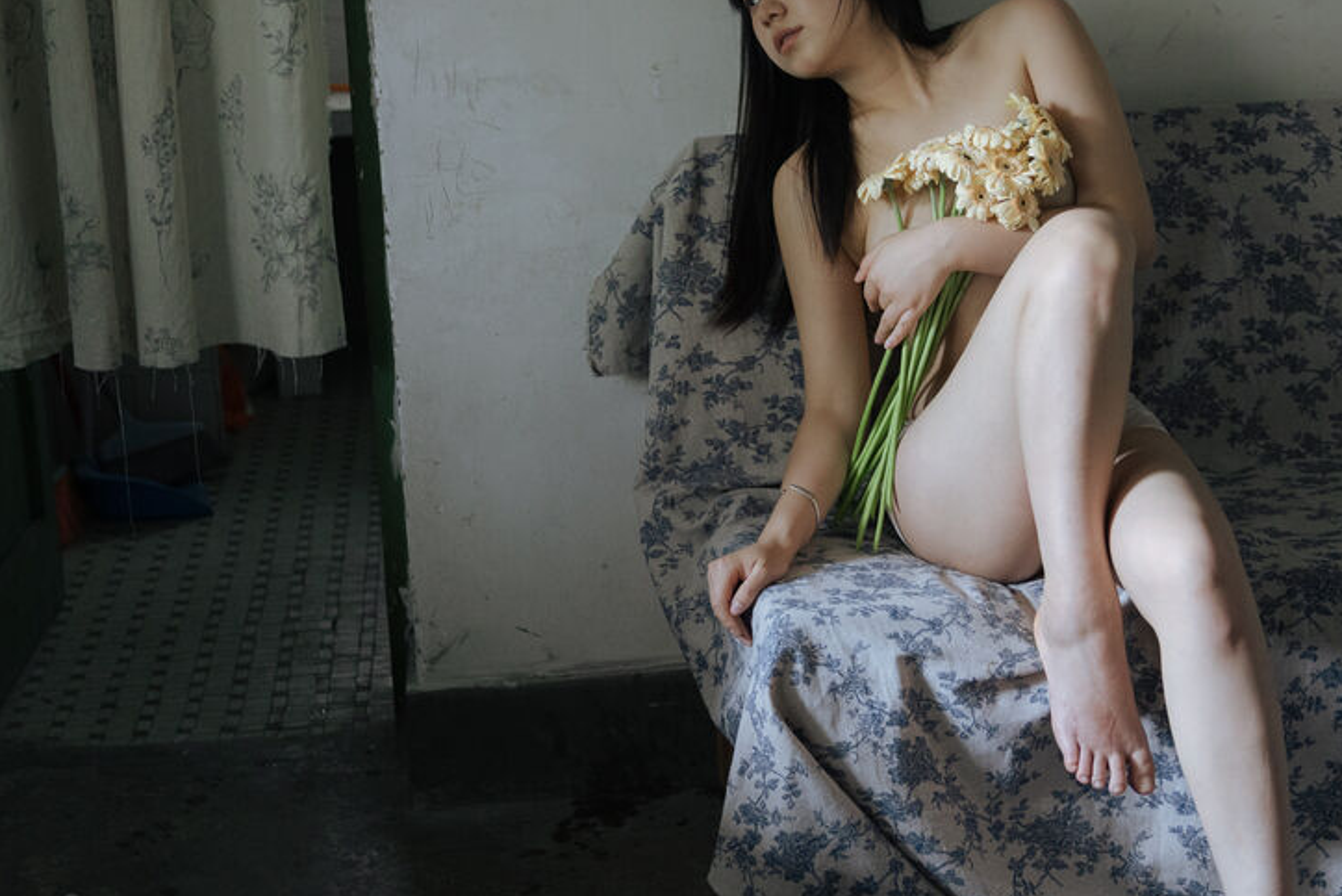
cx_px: 678
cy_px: 410
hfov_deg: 34.5
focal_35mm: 58
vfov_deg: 23.4
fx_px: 2162
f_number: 2.8
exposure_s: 1/60
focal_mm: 35
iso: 1000
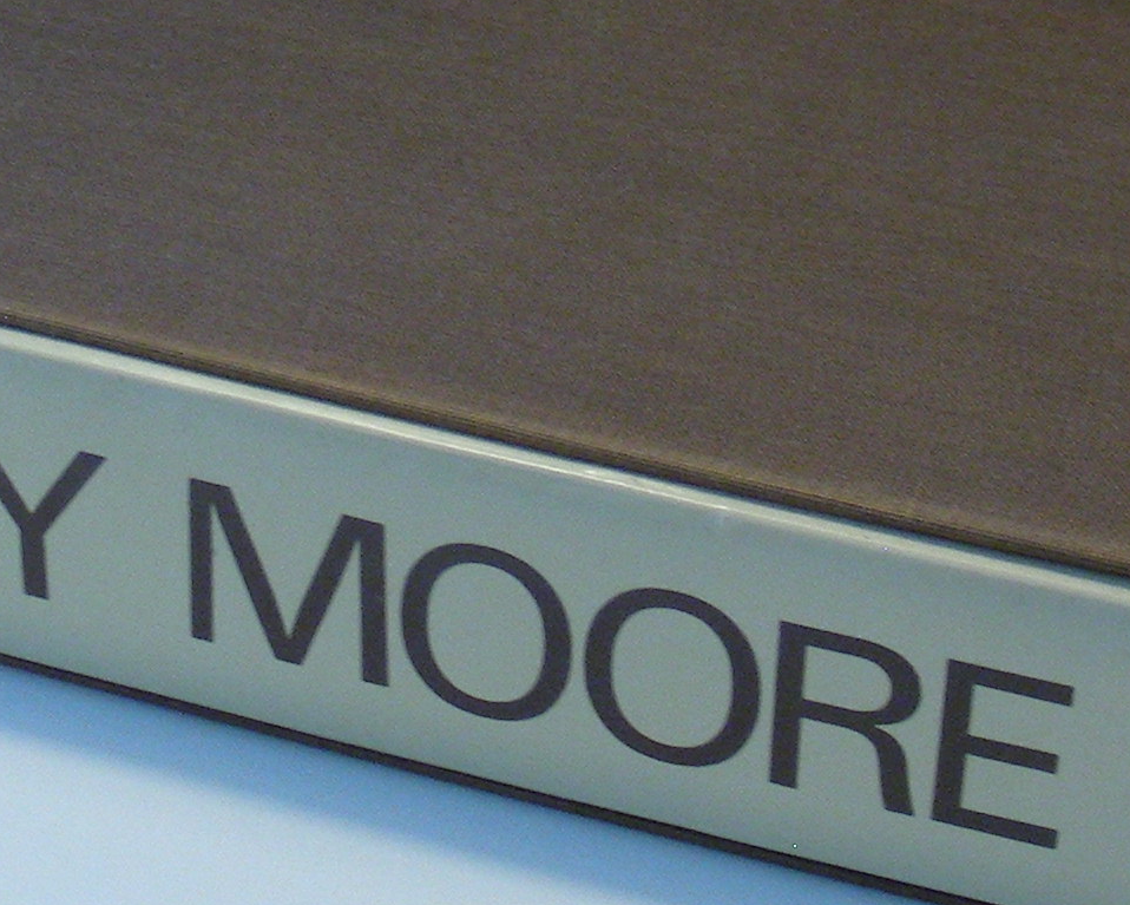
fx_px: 3646
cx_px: 556
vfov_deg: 14.1
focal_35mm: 109
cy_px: 201
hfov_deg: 17.6
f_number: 3.5
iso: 186
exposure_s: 1/30.4
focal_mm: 6.3
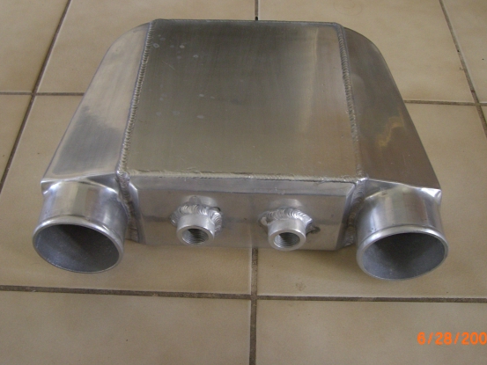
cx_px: 248
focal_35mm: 44
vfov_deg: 32.9
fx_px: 619
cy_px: 171
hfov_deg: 42.9
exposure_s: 1/40
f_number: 2.7
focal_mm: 6.2
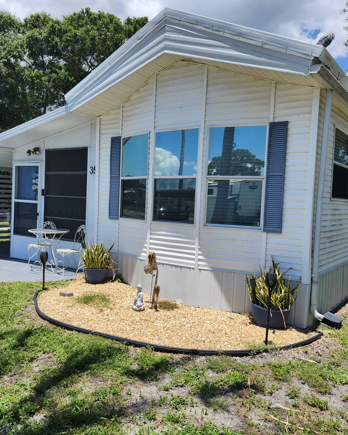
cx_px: 135
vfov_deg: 58.8
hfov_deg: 48.1
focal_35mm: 30
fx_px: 386
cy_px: 218
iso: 25
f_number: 1.8
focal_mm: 5.54
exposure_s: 1/1789
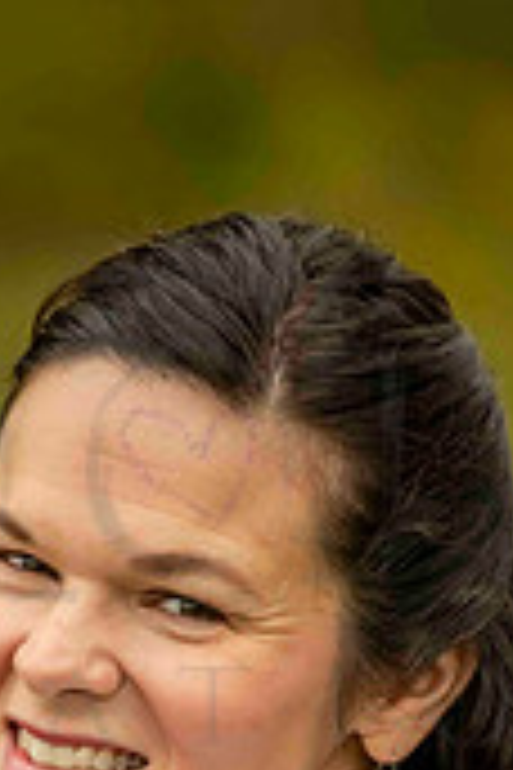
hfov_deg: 3.6
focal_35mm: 382
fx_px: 8165
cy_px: 865
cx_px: 207
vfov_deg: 5.4
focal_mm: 145
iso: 1000
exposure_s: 1/1600
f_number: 4
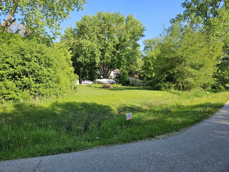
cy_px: 86
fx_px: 152
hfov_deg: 73.9
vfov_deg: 58.9
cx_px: 114
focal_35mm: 23
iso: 25
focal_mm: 5.4
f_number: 1.8
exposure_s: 1/756
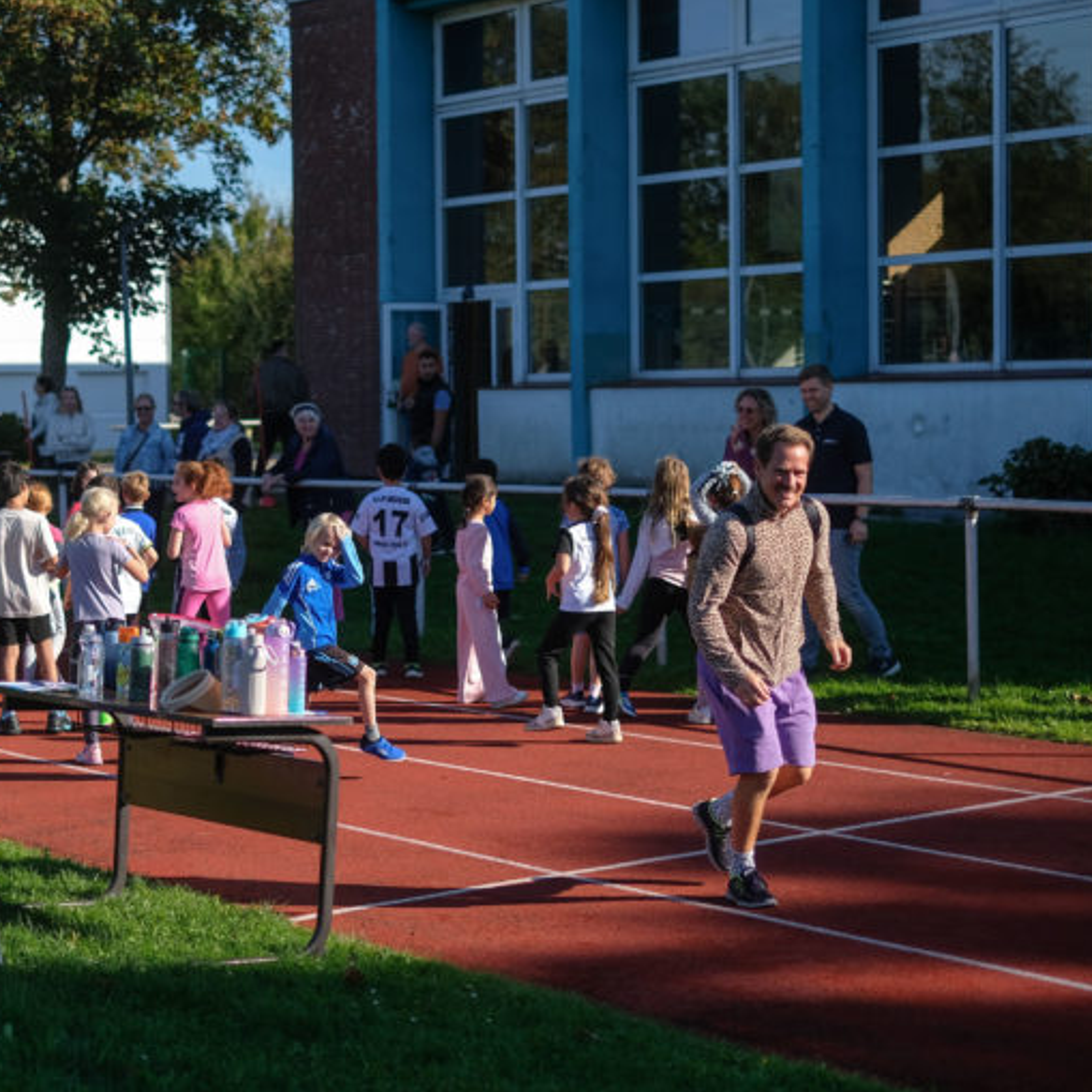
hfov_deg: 25.2
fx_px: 2427
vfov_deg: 25.4
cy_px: 545
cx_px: 380
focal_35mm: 68
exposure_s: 1/8000
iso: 200
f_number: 1.6
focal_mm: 35
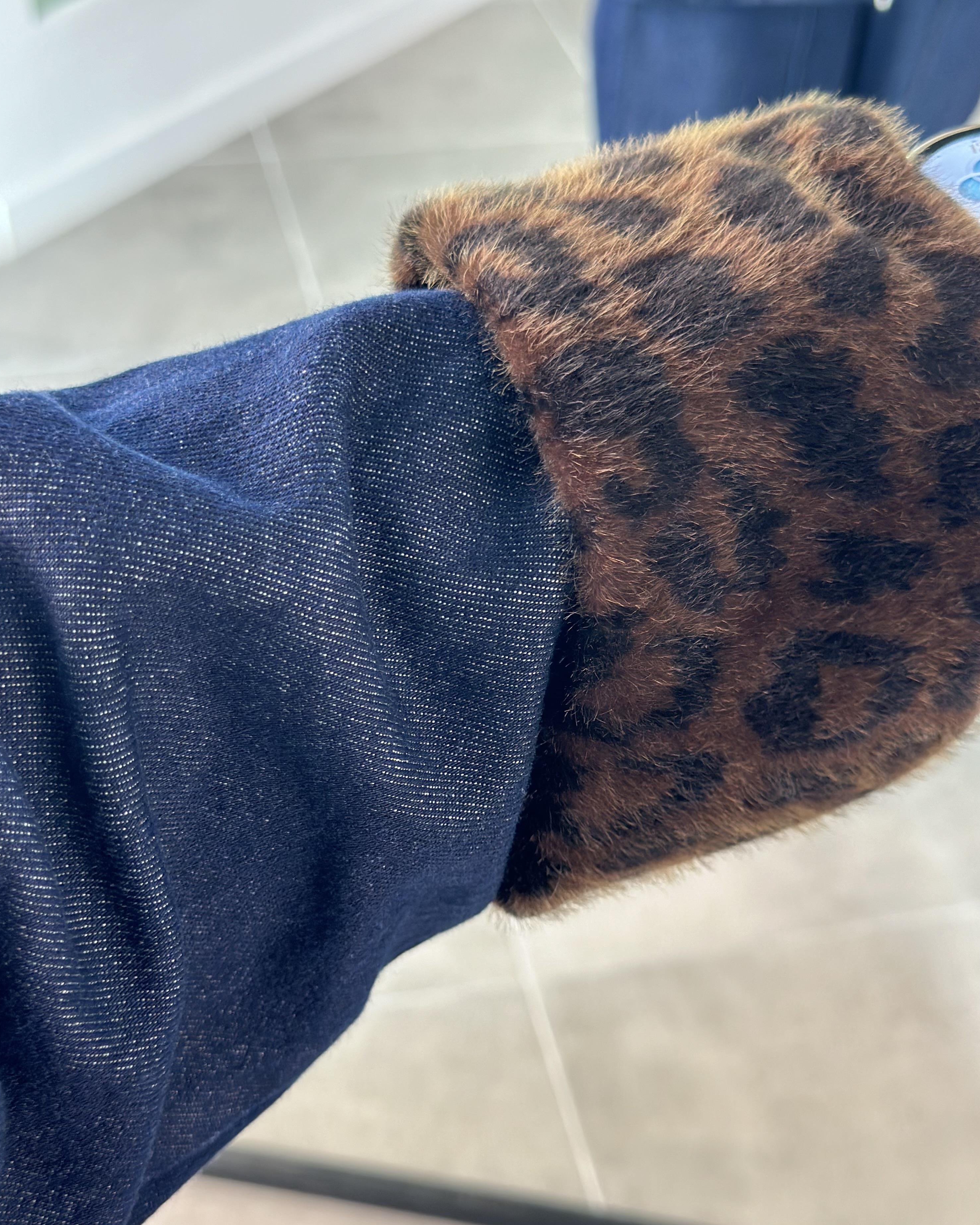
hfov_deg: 29.7
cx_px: 485
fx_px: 1849
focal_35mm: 51
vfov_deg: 36.6
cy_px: 661
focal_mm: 6.86
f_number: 1.78
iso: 125
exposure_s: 1/104
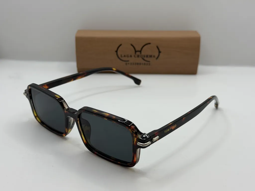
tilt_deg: -21.9
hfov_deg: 39.7
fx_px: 354
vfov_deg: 30.3
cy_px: 96
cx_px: 128
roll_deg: +0.0
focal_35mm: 48
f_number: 1.78
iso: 64
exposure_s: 1/437
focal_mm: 6.76
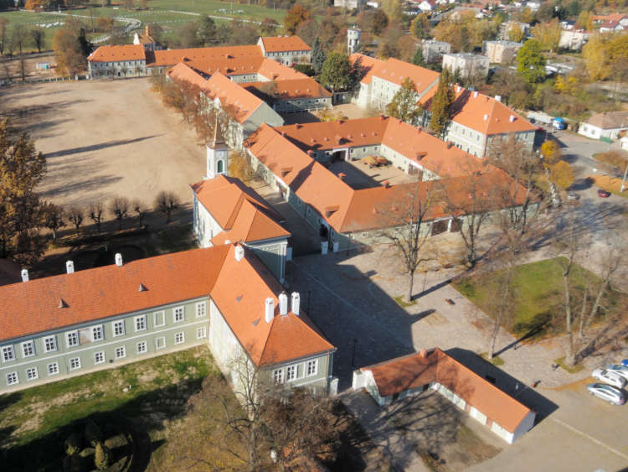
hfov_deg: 55.9
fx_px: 581
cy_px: 176
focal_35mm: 32
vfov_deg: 43.8
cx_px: 224
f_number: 6.3
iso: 100
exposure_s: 1/250
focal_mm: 5.1
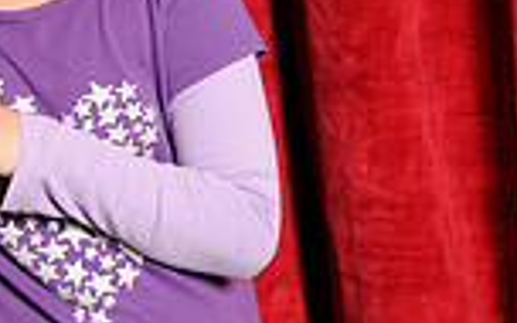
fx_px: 2297
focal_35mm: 163
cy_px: -131
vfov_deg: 7.9
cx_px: -7
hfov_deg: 12.7
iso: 400
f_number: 8
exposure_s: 1/60
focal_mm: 28
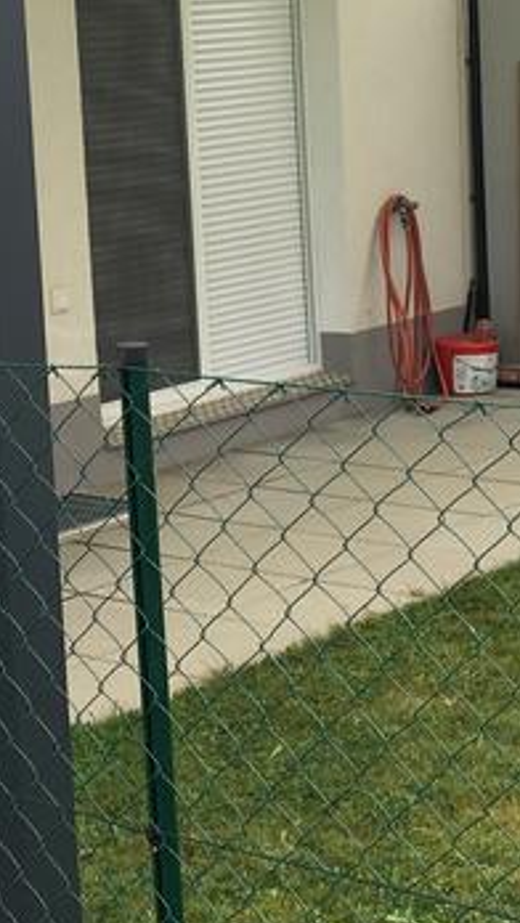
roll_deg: +3.1
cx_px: 117
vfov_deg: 22.9
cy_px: 358
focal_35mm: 93
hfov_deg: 13.0
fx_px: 2277
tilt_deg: -7.7
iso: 25
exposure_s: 1/187
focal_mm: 4.15
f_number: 2.2
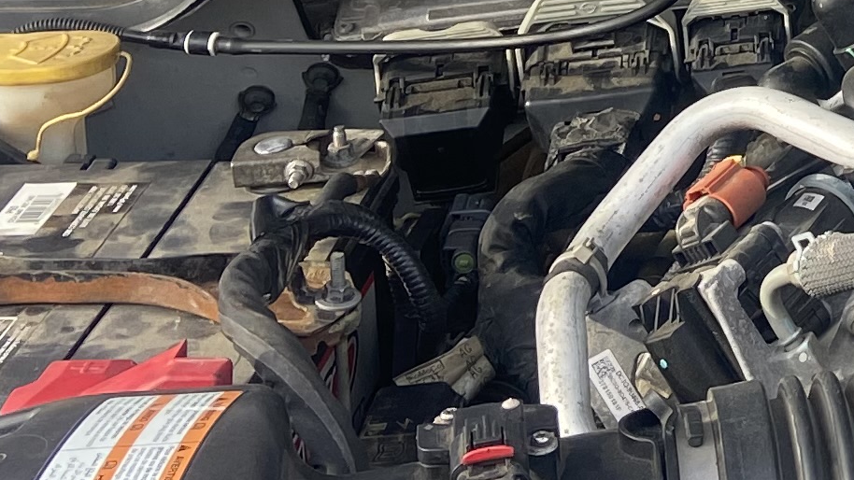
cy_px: -287
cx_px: 1375
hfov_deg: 15.5
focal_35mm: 125
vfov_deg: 9.4
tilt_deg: -14.0
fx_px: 2830
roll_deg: +1.2
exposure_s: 1/225
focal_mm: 4.25
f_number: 1.8
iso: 32
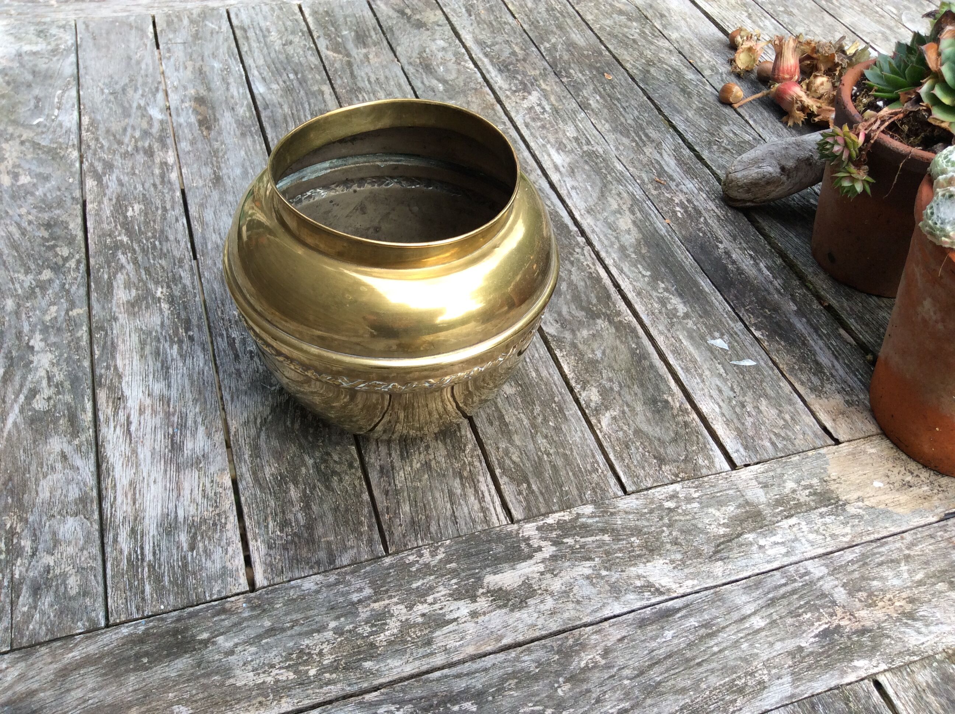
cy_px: 357
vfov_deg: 44.1
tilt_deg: -48.3
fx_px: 882
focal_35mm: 32
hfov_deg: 56.9
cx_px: 478
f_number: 2.4
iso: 32
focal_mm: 3.3
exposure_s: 1/203
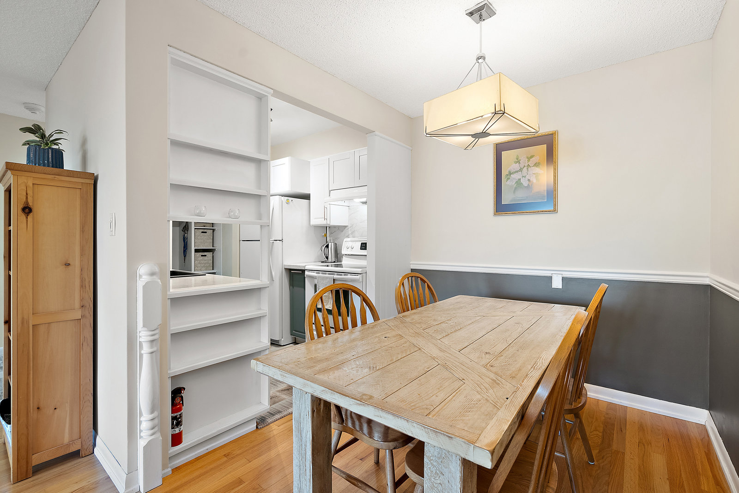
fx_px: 329
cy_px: 246
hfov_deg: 96.7
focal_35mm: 16
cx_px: 370
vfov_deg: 73.8
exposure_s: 1/3
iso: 320
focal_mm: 16
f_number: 7.1
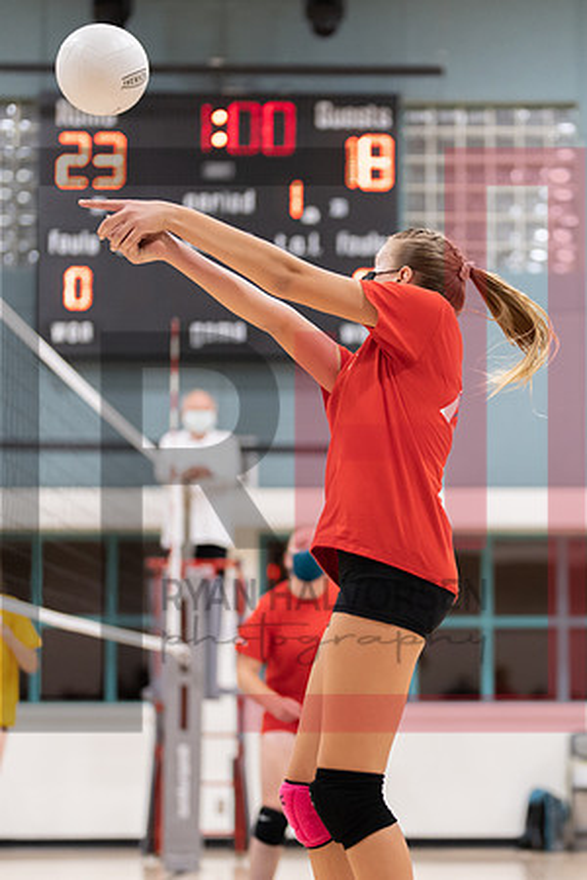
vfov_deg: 22.5
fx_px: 2211
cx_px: 477
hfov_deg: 15.0
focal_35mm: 90
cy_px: 478
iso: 1000
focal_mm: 50
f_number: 1.2
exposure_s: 1/1600
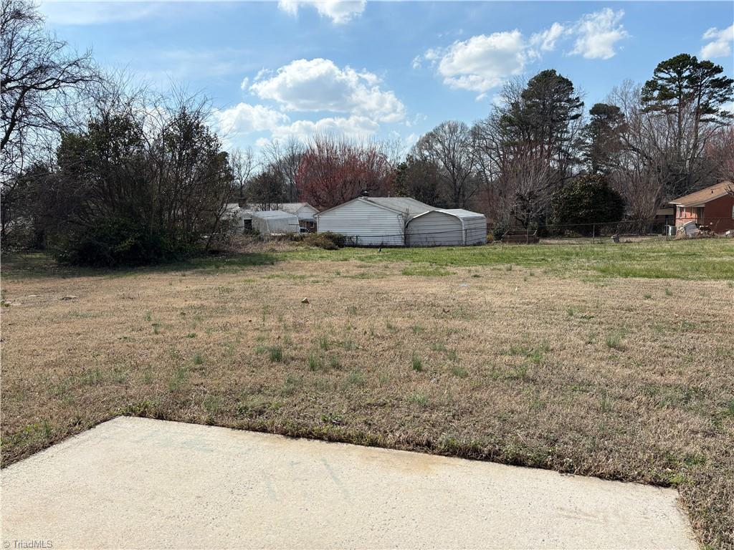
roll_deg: +0.1
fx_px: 551
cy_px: 275
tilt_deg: -6.0
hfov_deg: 67.3
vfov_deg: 53.1
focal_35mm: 26
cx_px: 367
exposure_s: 1/4630
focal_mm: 5.96
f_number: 1.6
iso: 50
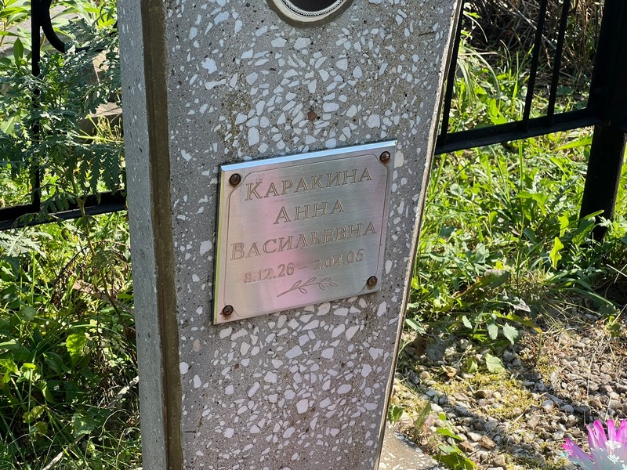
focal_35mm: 77
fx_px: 1395
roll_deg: -3.3
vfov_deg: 19.1
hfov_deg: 25.3
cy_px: 235
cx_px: 314
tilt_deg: -25.7
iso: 32
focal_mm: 9
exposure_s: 1/231
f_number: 2.8
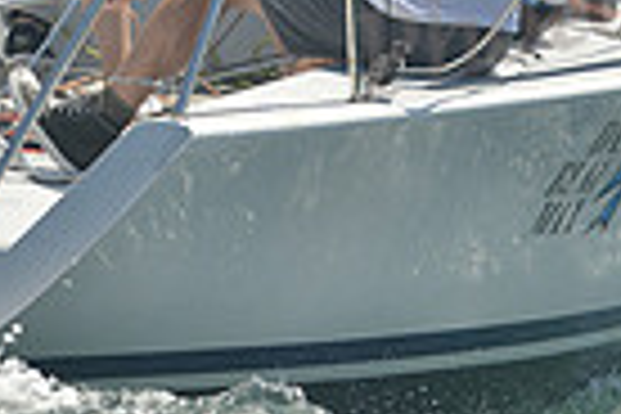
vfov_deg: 1.6
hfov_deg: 2.5
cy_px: -187
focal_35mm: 841
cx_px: 126
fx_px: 14506
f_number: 7.1
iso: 280
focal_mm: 200
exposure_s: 1/1000
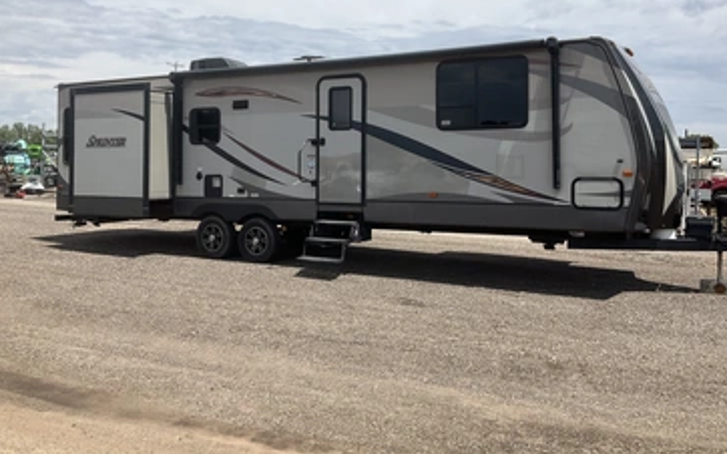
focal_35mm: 34
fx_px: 673
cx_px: 400
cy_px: 165
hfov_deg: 56.6
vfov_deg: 37.0
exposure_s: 1/3125
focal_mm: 3
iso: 25
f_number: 1.8
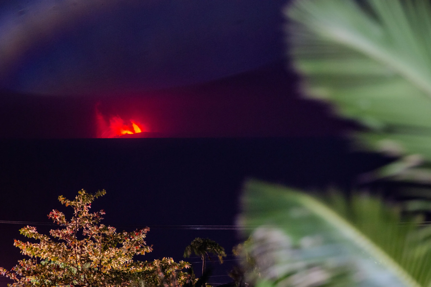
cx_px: 216
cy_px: 144
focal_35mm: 200
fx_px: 2394
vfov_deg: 6.9
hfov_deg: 10.3
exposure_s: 2.5
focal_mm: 200
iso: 2500
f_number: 4
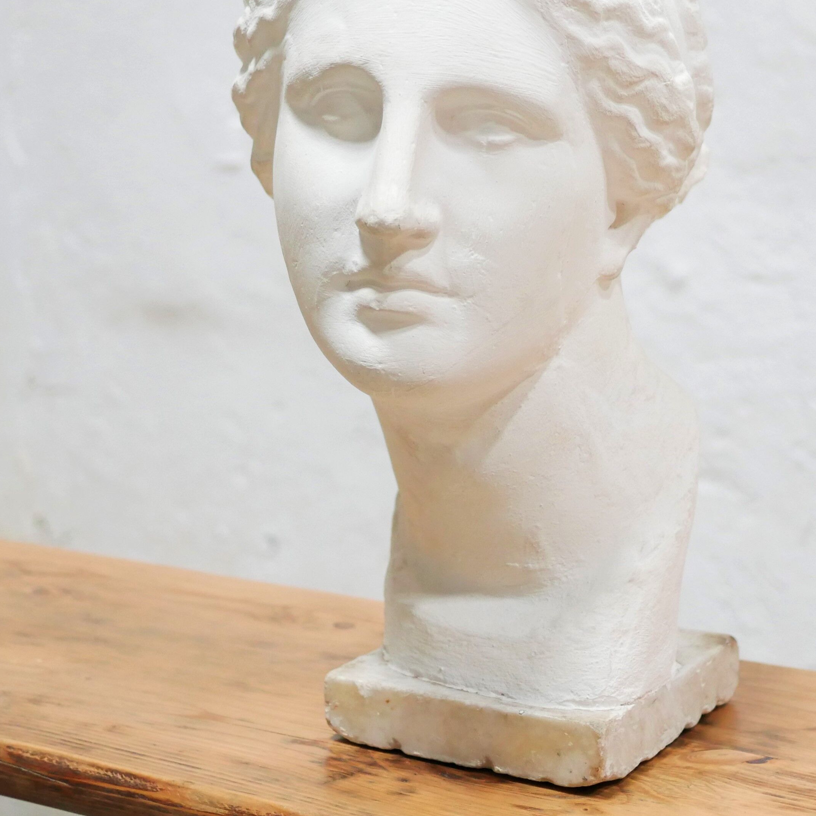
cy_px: 260
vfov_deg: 22.6
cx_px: 519
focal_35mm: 76
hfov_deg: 22.7
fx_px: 2027
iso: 1250
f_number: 1.7
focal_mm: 20
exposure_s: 1/60
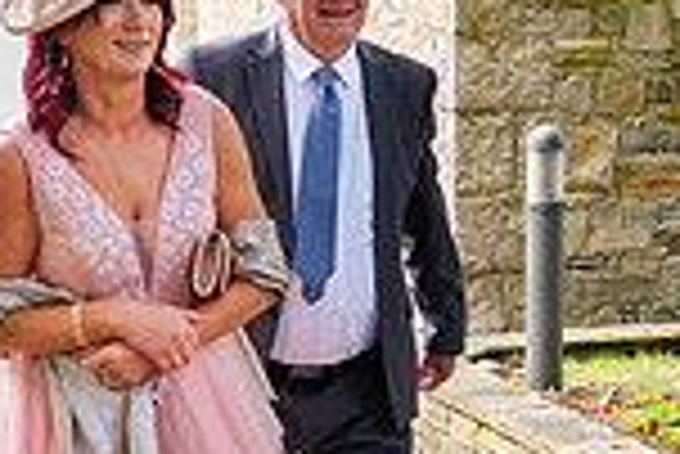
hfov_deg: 18.1
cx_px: 384
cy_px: 250
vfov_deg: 12.2
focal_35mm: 113
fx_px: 2136
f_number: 2.5
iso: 400
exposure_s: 1/250
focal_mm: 16
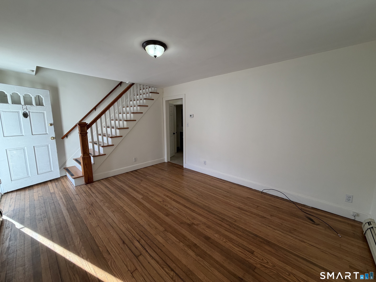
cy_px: 141
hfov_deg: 102.1
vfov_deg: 85.7
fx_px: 152
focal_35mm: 14
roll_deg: +0.9
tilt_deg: -8.7
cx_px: 188
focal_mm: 2.22
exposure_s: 1/120
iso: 100
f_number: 2.2
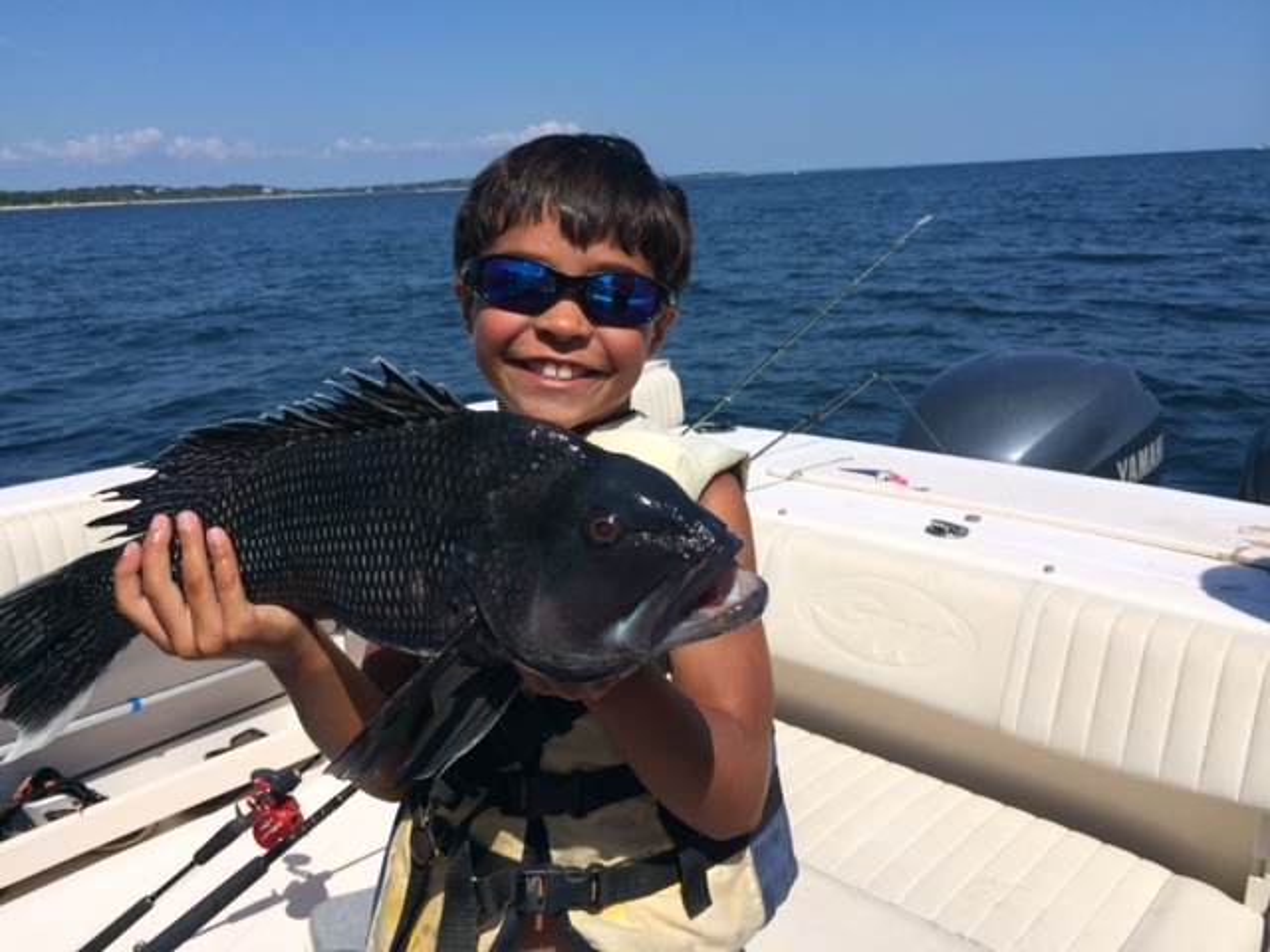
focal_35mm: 30
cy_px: 476
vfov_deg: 46.8
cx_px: 635
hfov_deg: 60.0
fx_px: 1101
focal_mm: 4.12
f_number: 2.2
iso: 32
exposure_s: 1/4115
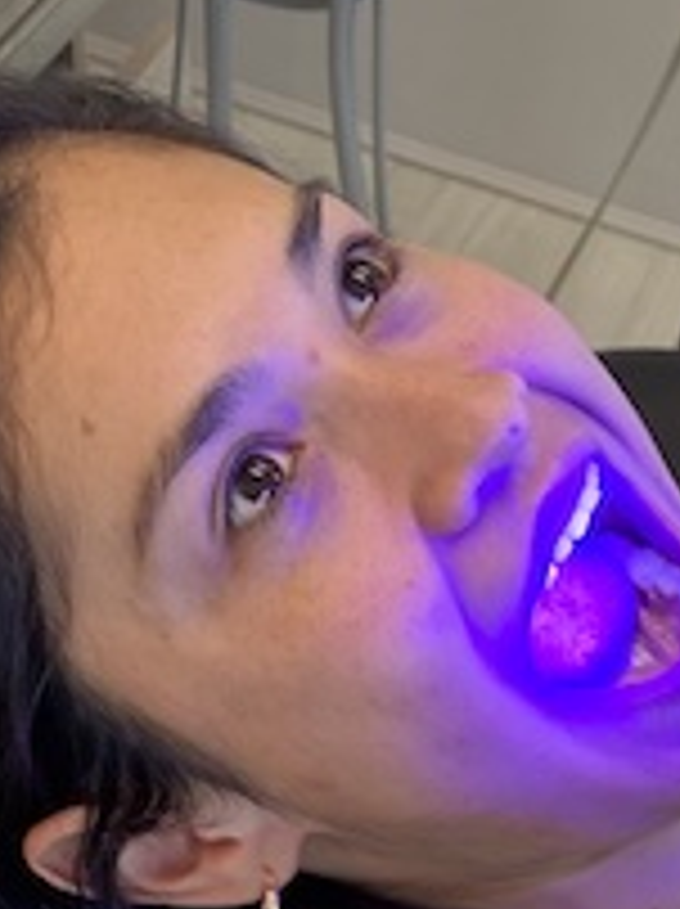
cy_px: 1174
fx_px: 2704
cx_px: 1094
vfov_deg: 17.9
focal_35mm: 103
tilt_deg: -52.9
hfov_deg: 13.3
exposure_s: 1/120
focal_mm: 4.25
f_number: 1.8
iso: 100
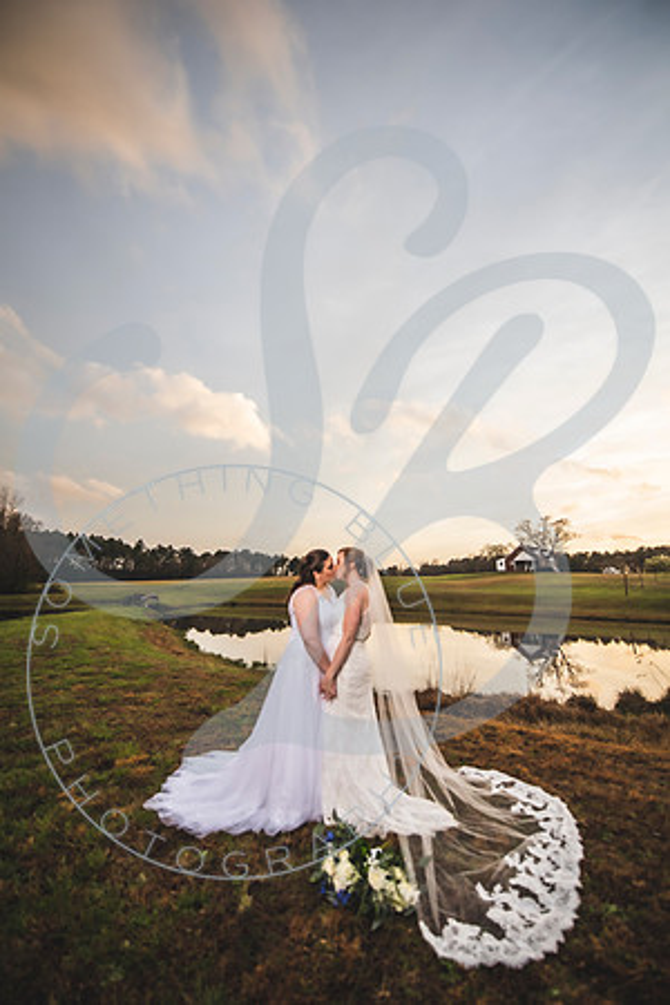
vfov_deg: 100.4
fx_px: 419
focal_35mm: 15
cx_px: 335
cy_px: 502
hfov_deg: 77.3
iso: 320
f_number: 2.8
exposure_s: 1/1600
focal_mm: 15
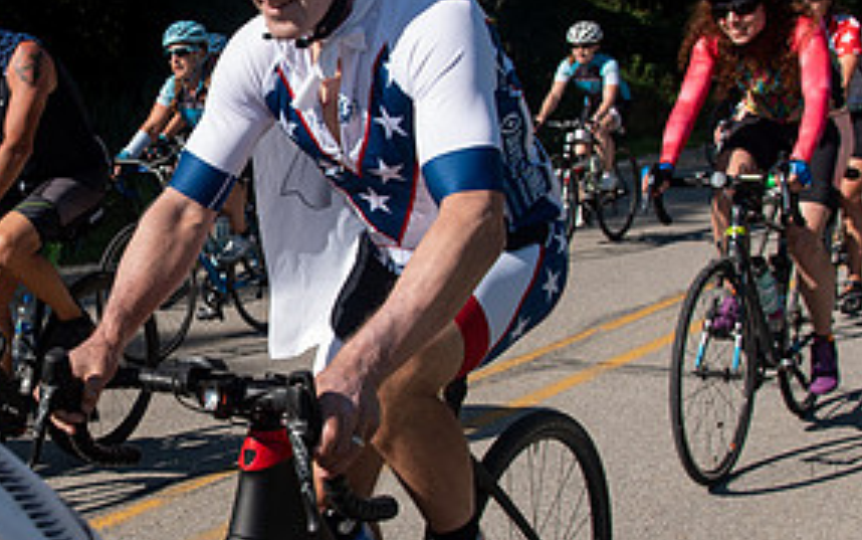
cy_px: 261
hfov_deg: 31.2
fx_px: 1481
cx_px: 113
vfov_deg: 20.7
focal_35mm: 63
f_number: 6.3
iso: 200
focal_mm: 27
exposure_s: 1/640
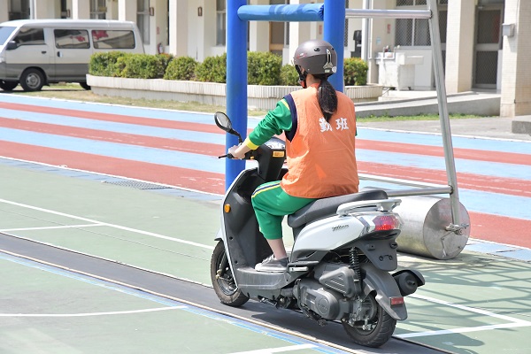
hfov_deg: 21.9
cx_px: 266
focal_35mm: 93
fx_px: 1372
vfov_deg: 14.7
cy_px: 177
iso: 3200
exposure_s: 1/8000
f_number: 7.1
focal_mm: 62
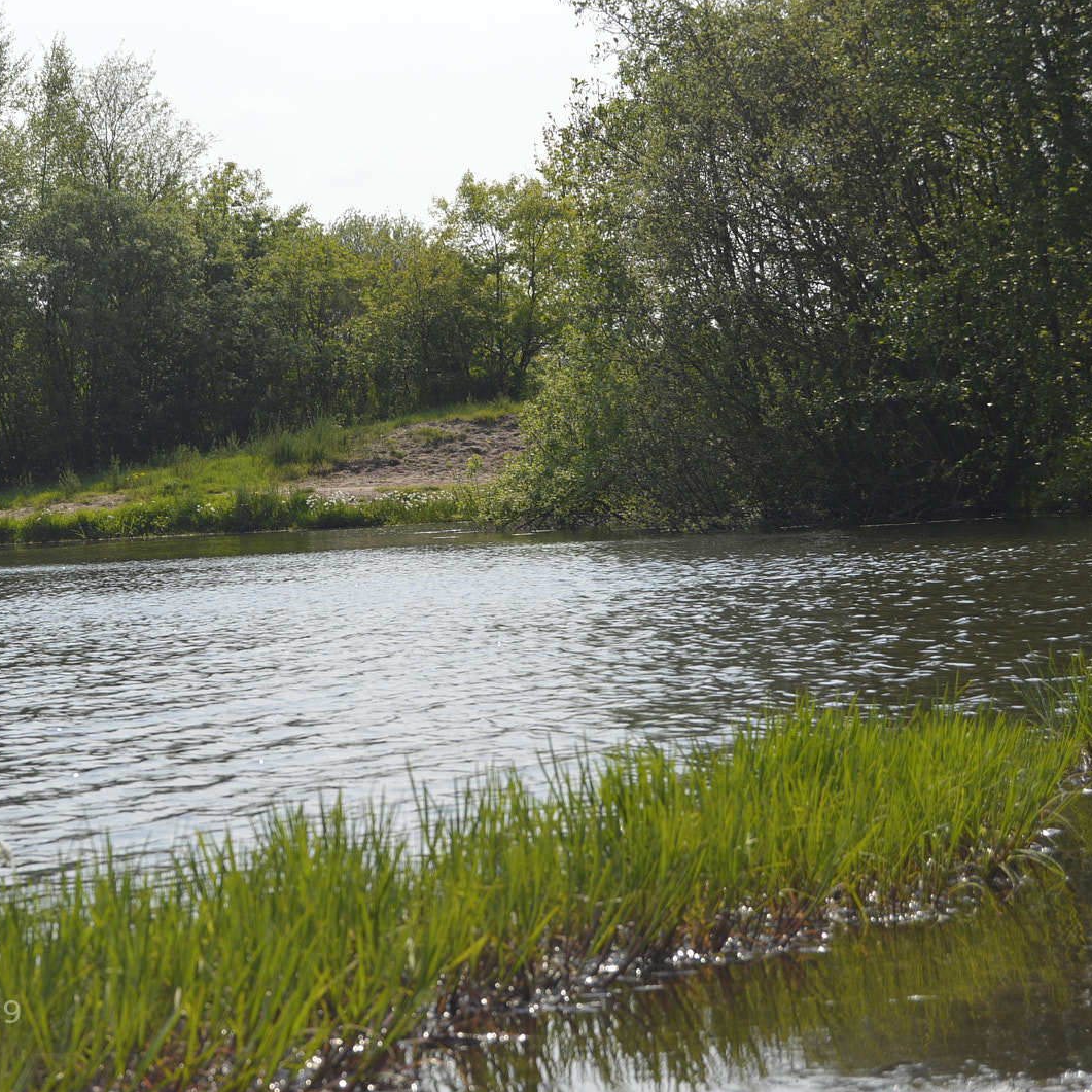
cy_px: 545
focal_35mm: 106
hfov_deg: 16.4
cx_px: 306
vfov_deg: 16.5
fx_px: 3770
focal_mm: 55
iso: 100
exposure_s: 1/320
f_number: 9
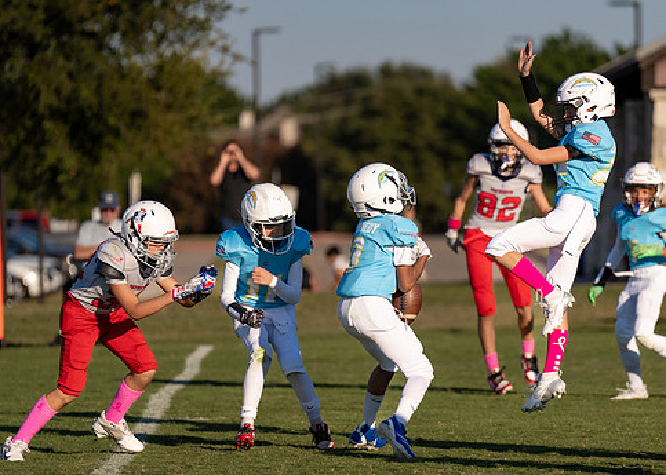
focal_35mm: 305
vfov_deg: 4.7
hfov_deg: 6.6
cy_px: 290
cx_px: 456
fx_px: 5769
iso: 100
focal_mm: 188
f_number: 2.8
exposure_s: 1/2500
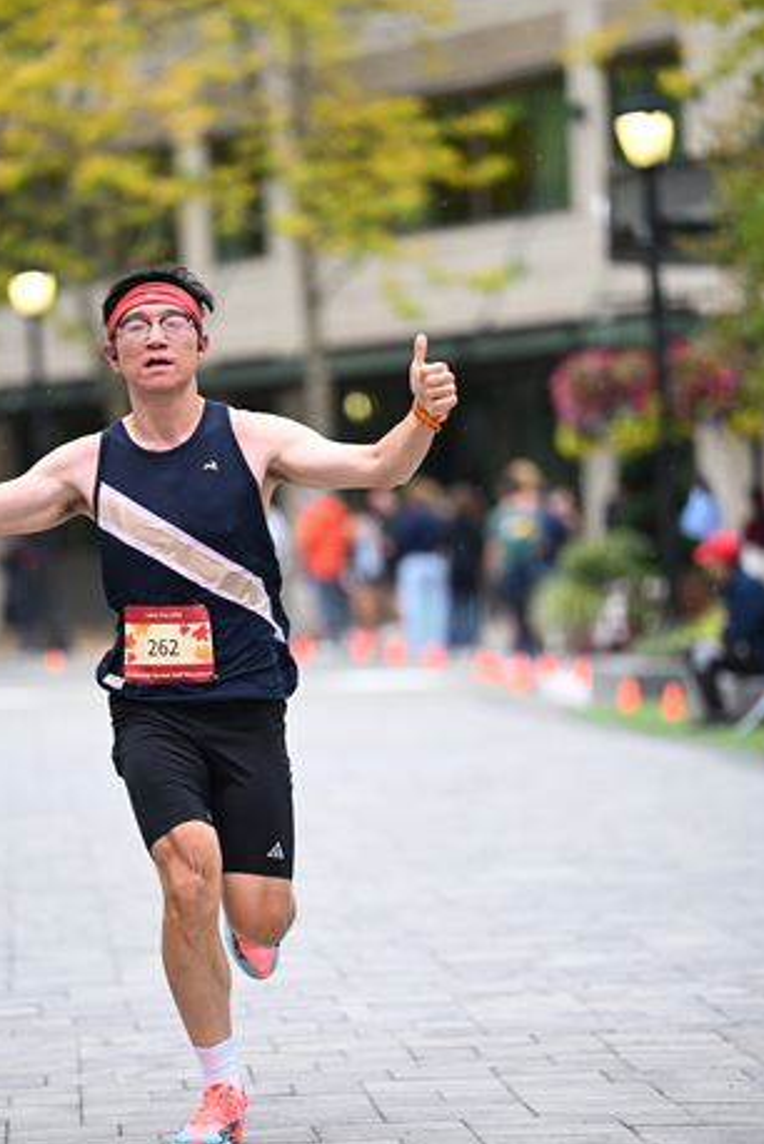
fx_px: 6484
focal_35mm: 204
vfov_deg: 10.1
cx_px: 326
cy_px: 657
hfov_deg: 6.7
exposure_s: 1/1250
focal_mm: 170
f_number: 2.8
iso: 1250
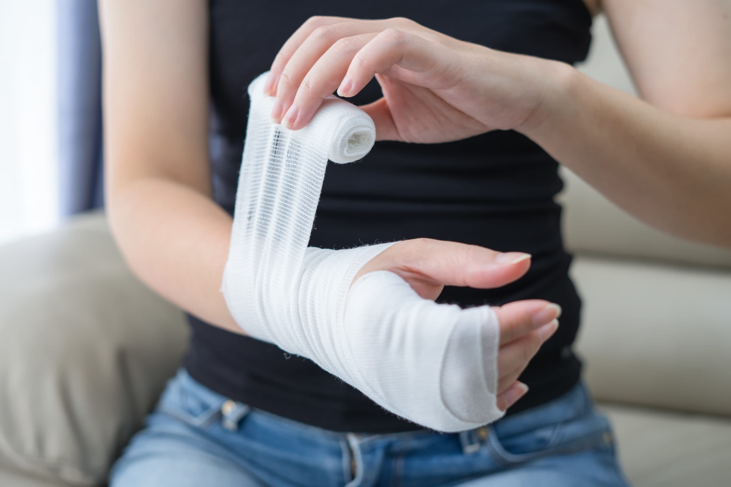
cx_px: 366
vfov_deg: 27.0
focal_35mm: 50
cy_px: 244
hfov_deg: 39.6
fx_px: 1015
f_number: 3.2
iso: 320
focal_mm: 50
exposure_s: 1/50
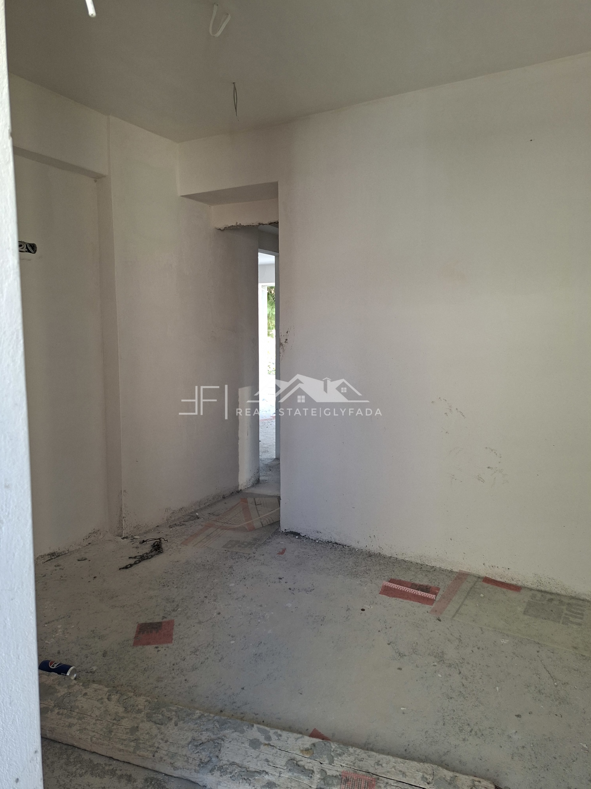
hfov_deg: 58.9
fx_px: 524
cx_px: 296
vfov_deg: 73.9
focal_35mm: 23
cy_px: 394
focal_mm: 5.54
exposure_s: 1/100
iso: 80
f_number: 1.8
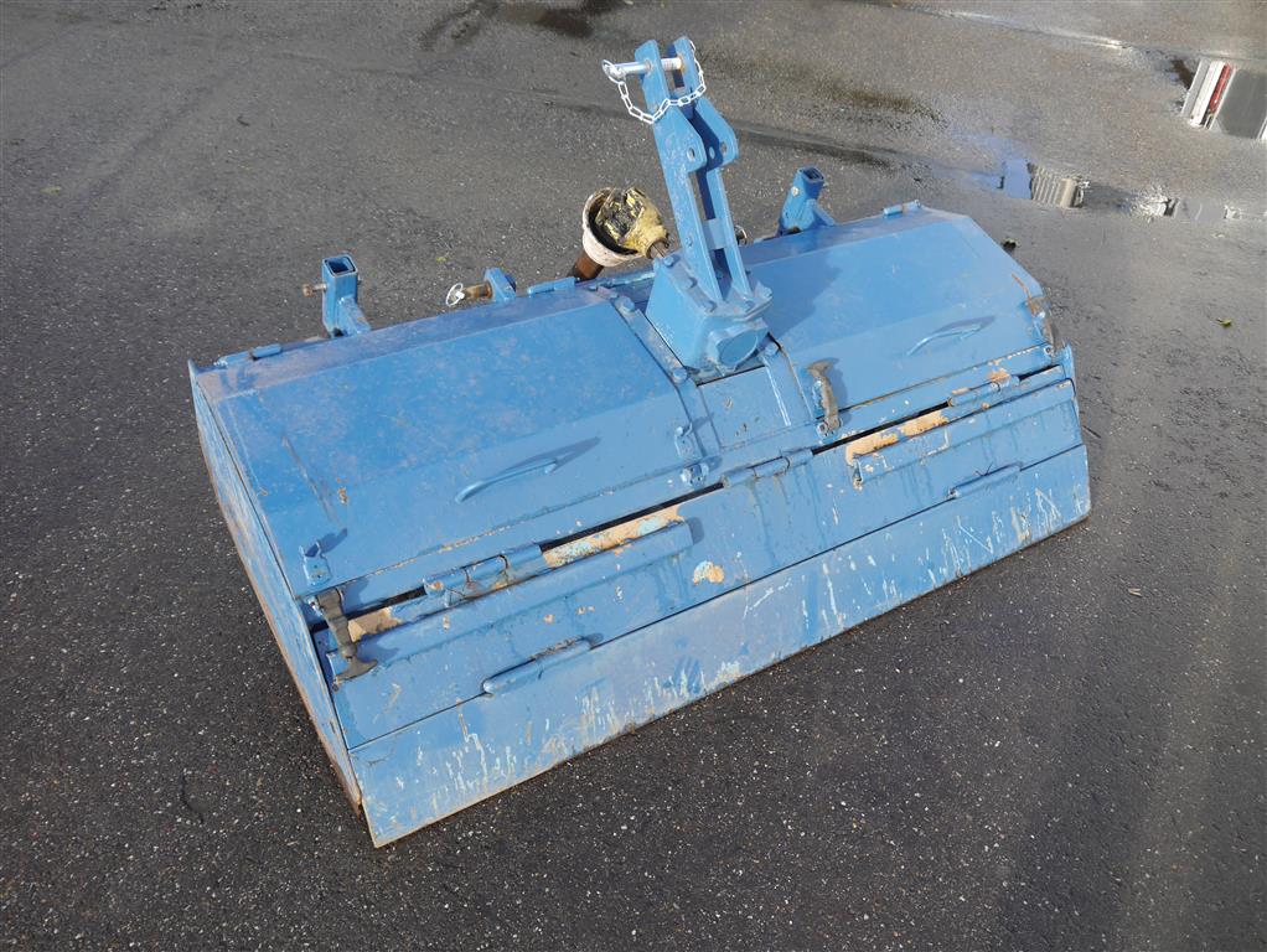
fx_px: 1026
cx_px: 634
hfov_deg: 63.4
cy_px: 476
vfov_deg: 49.8
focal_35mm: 28
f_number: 4.5
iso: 160
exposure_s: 1/200
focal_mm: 14
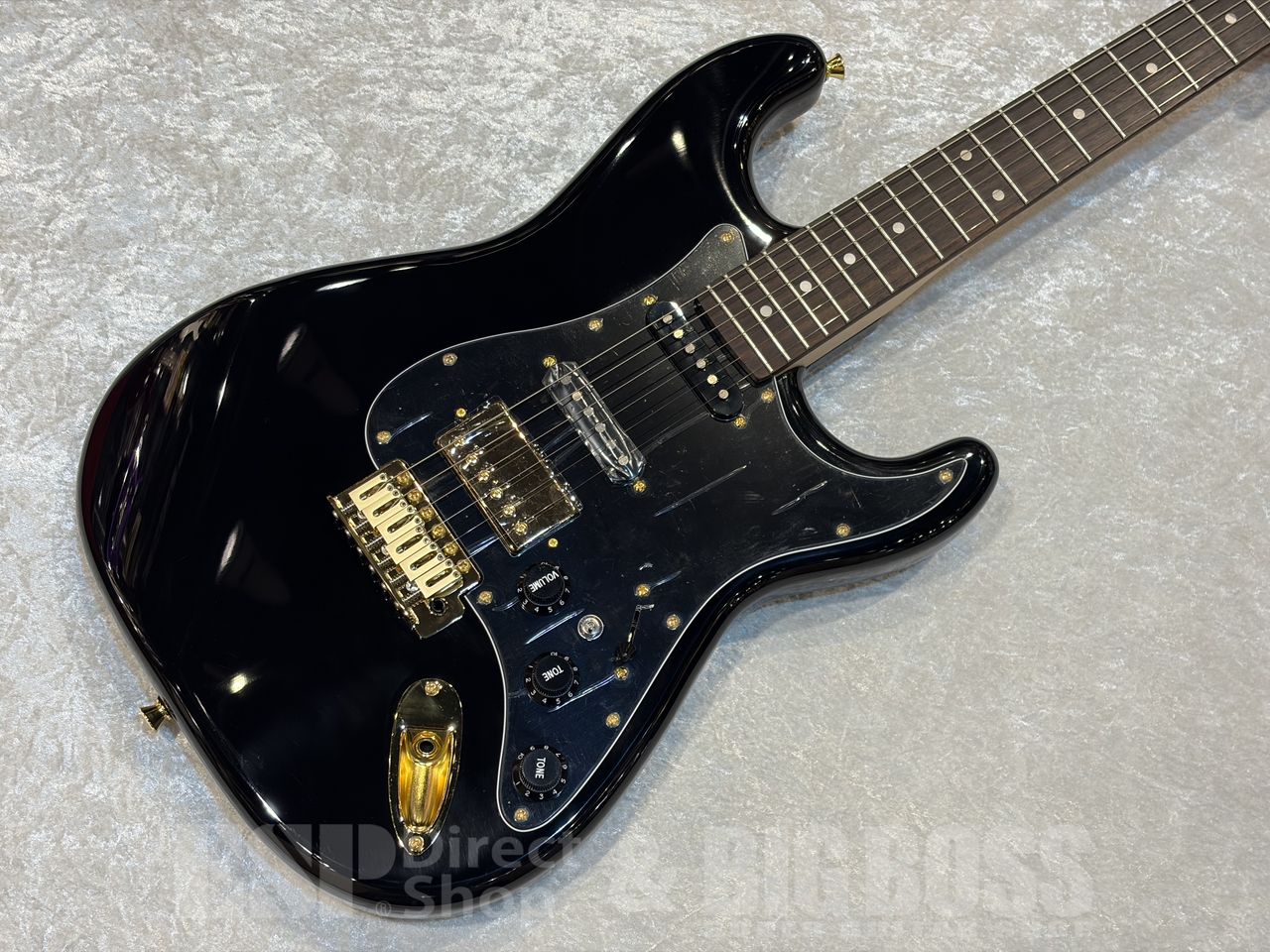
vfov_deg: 28.0
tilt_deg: -69.0
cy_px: 476
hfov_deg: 36.8
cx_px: 635
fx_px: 1908
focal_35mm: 52
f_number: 1.6
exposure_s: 1/60
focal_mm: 5.96
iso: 64
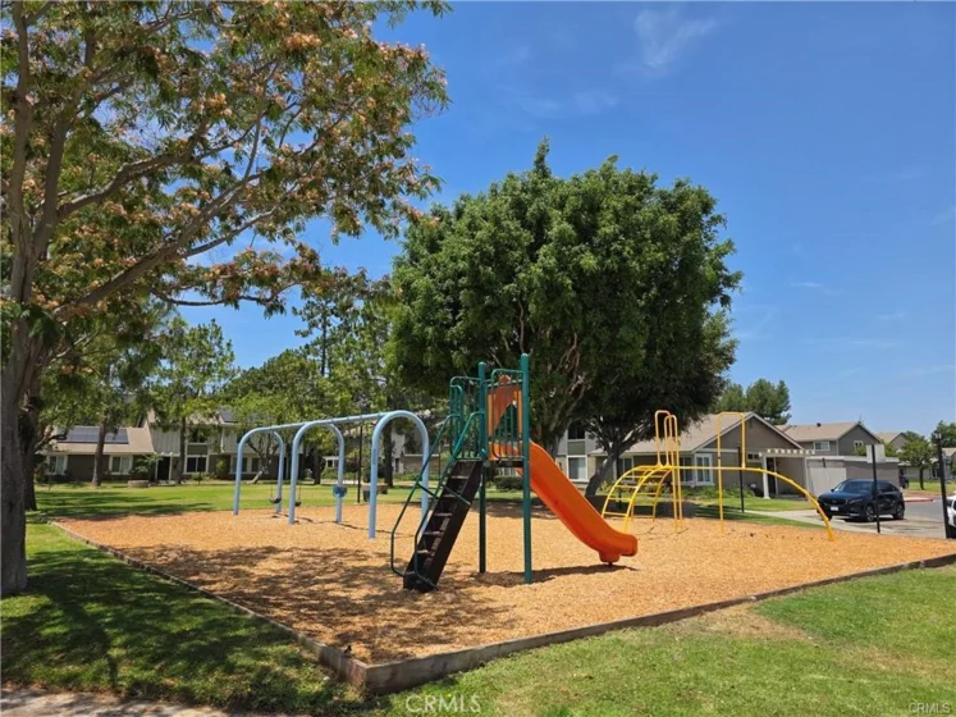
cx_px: 478
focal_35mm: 23
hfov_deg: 73.9
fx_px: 635
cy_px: 358
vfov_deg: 58.9
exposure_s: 1/5778
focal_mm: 6.3
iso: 80
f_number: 1.7
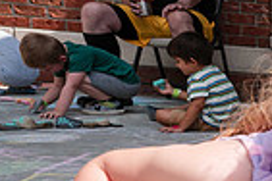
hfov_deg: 18.9
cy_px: 202
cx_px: 531
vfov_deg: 18.2
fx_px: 544
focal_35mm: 72
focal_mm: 16
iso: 100
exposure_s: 1/320
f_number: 6.3
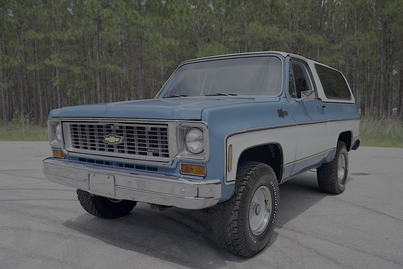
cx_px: 202
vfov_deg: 42.3
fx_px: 347
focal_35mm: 31
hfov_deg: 60.3
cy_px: 134
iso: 400
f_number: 4
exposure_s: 1/3200
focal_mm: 31
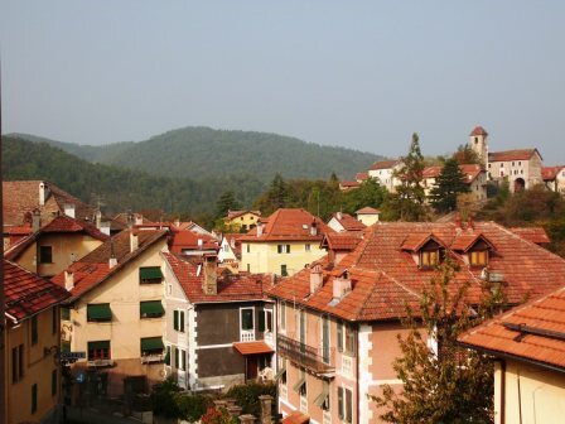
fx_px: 963
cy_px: 212
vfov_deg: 24.8
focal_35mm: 59
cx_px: 282
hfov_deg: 32.7
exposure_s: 1/200
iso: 64
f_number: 9.4
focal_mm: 10.5
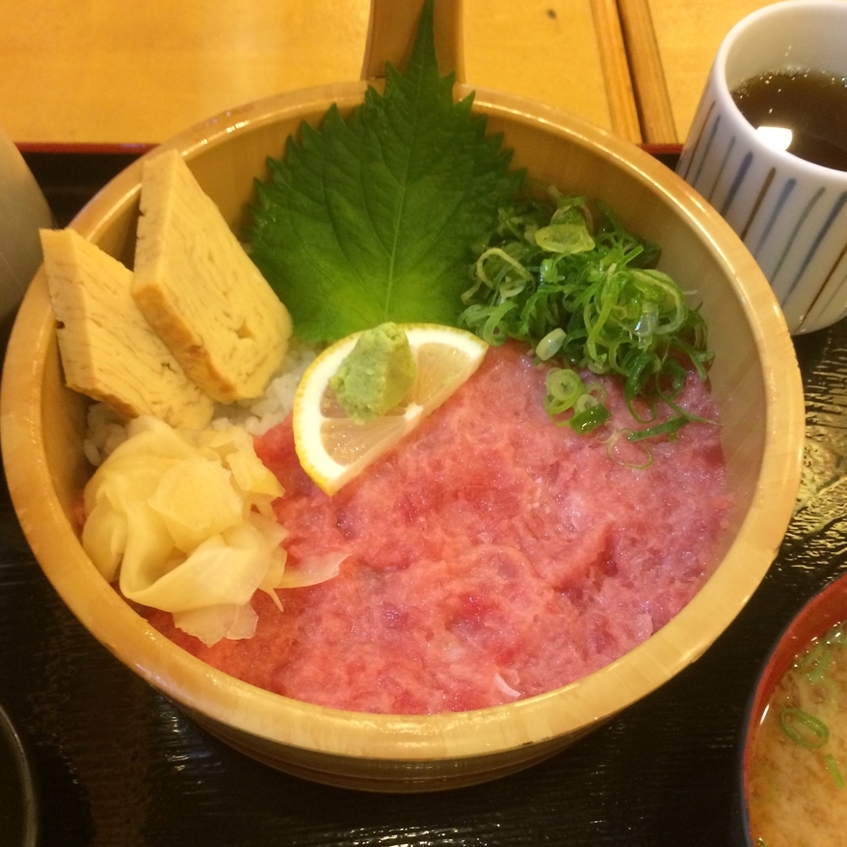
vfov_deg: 47.2
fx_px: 969
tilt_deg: -62.0
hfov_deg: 47.2
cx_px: 417
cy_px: 463
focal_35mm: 35
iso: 320
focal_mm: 4.15
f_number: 2.2
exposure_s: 1/24
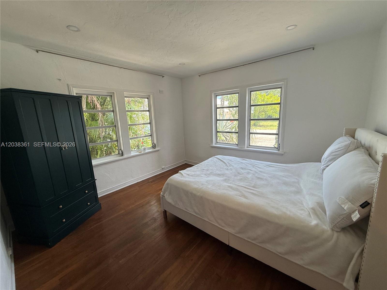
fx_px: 157
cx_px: 194
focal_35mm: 14
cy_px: 145
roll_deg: +2.8
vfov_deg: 85.7
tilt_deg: -10.4
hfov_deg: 102.1
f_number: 2.2
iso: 64
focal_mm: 2.22
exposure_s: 1/139
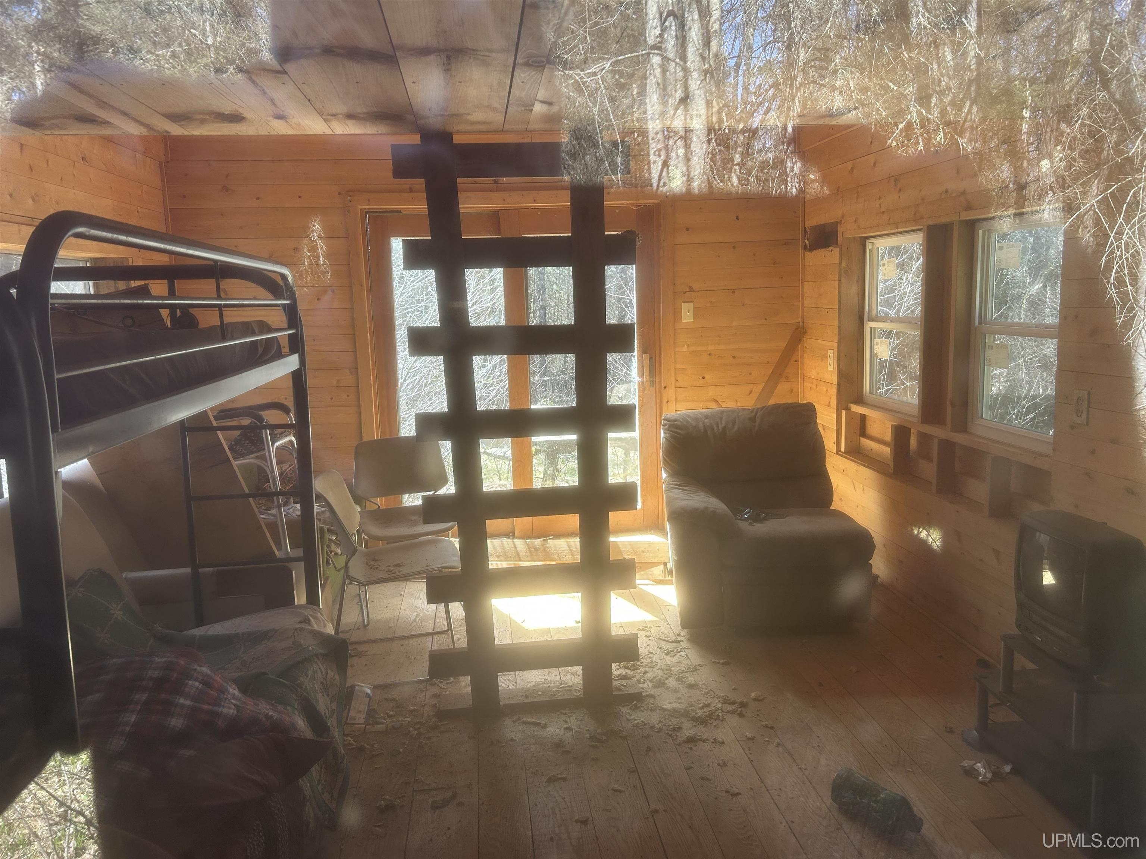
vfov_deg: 53.1
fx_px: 861
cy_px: 430
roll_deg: +1.2
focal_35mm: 26
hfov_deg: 67.3
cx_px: 573
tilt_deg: -7.5
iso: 50
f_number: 1.5
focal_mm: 5.7
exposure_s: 1/121
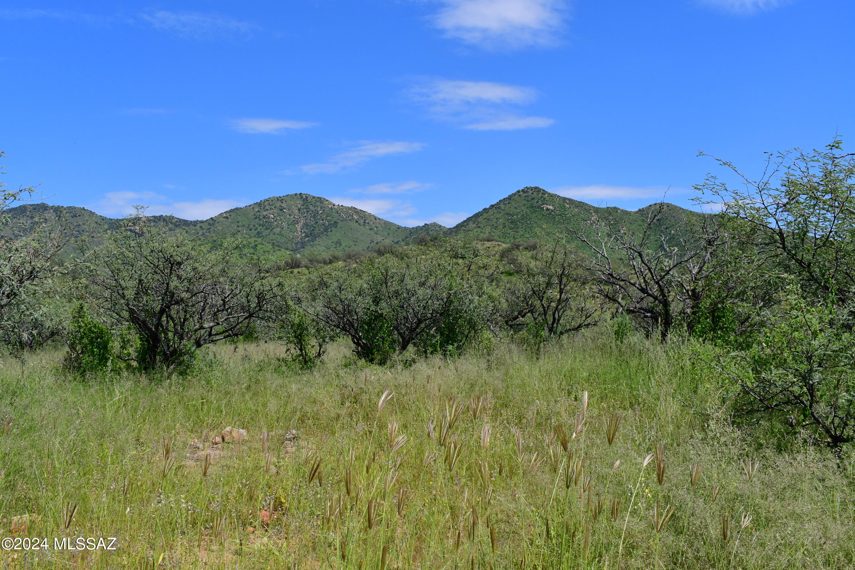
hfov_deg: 53.1
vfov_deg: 36.9
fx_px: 855
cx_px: 428
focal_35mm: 36
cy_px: 285
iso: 800
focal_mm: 24
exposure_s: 1/1250
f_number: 13
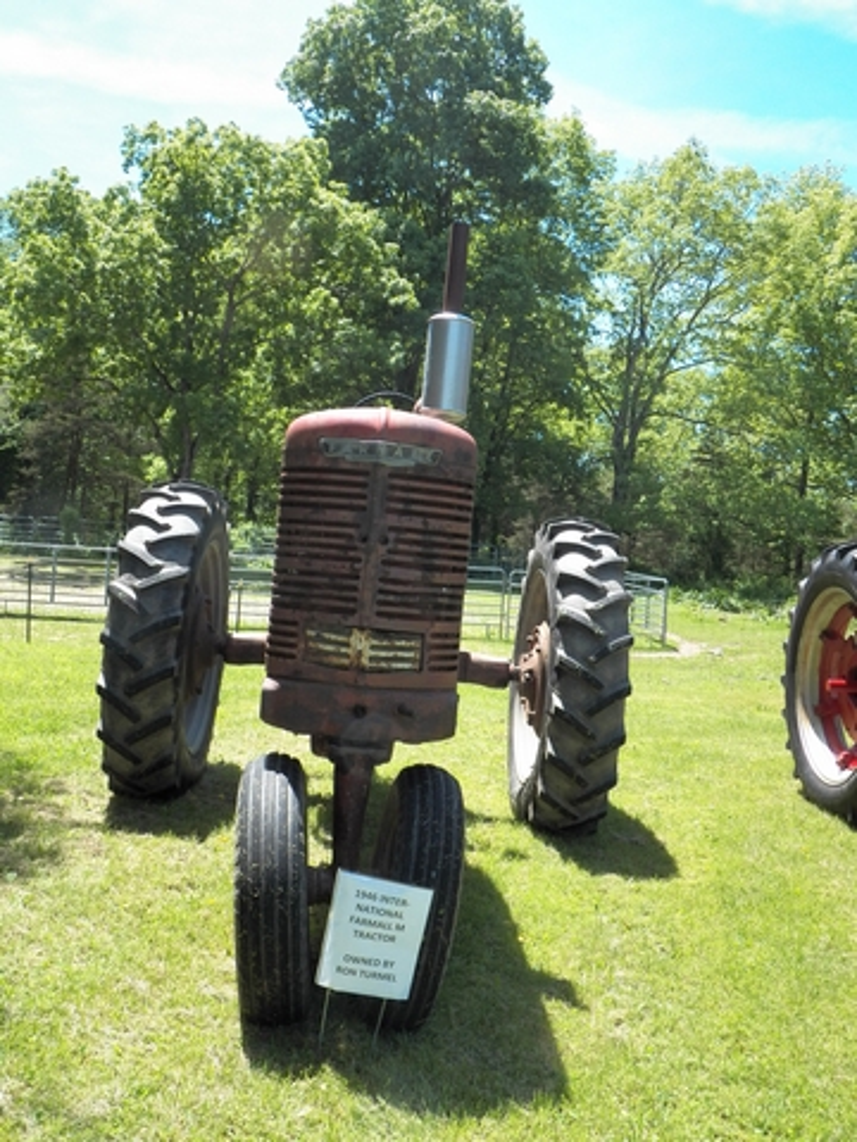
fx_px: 1023
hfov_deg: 45.4
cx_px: 428
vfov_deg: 58.4
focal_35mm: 31
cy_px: 571
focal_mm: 5.5
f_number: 4
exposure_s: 1/500
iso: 125
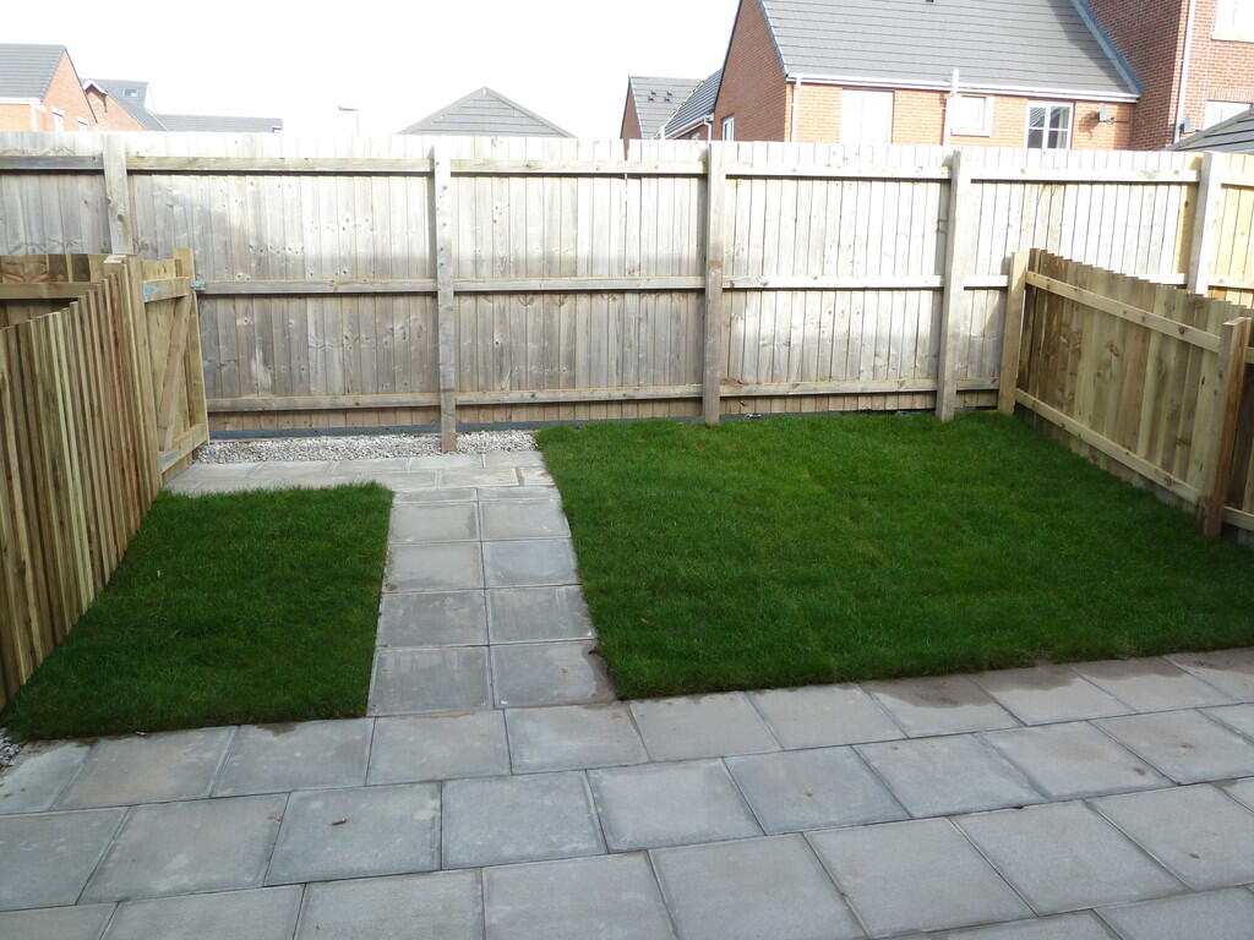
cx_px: 627
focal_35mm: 25
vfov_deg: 54.9
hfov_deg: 69.4
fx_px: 906
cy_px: 470
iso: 100
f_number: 4
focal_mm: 4.1
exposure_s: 1/160
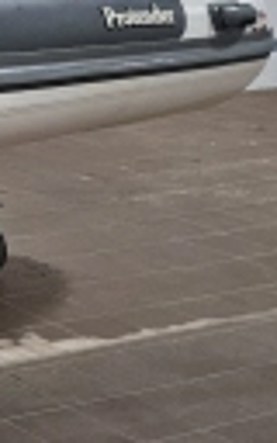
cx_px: -623
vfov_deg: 19.1
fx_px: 1268
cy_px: -26
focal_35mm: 105
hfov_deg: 9.2
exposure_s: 1/142
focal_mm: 5.4
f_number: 1.8
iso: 400
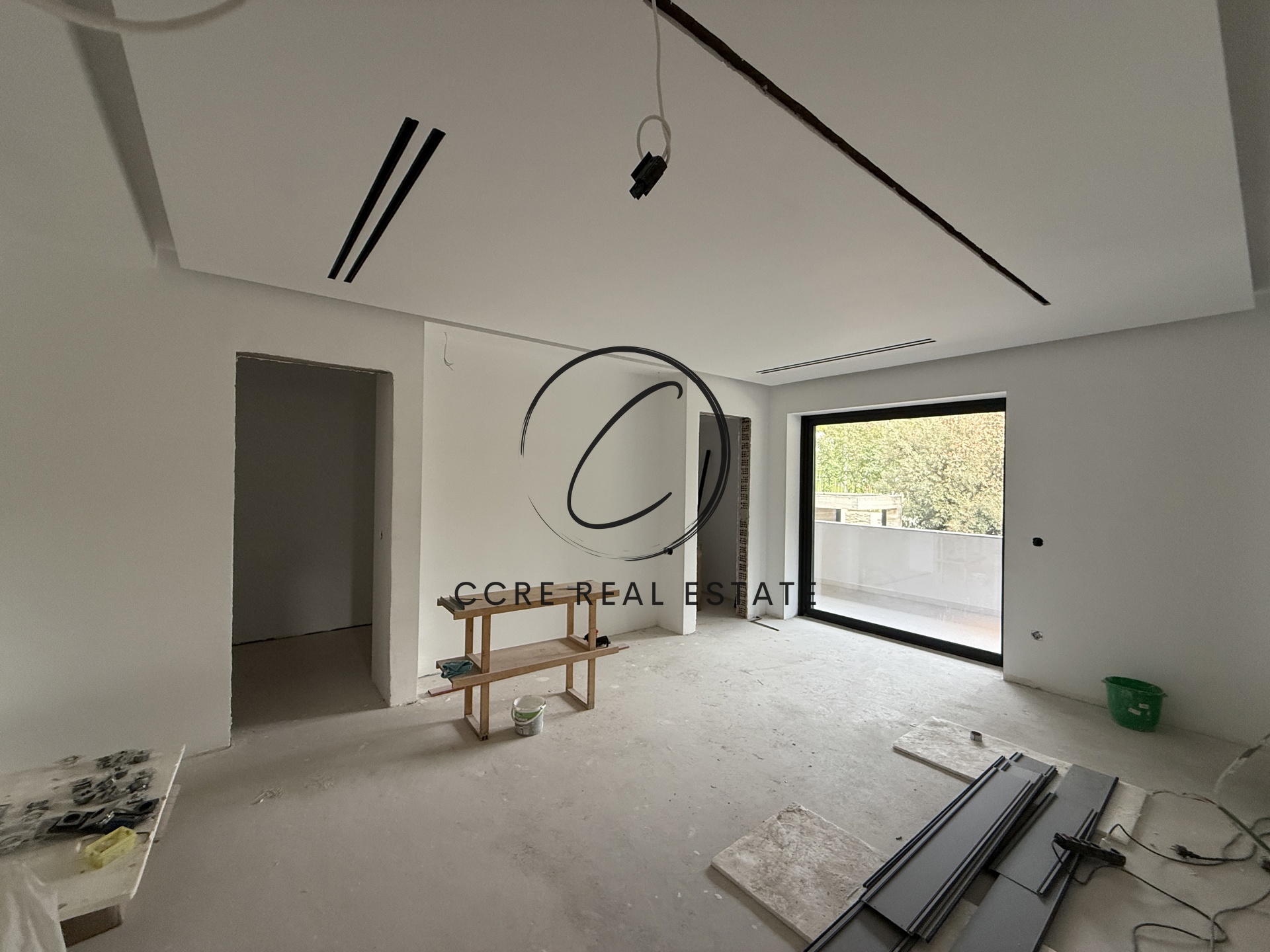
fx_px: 514
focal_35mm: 14
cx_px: 635
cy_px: 476
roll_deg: -0.8
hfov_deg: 102.1
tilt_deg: +1.8
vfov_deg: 85.7
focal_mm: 2.22
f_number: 2.2
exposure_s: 1/99
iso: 250
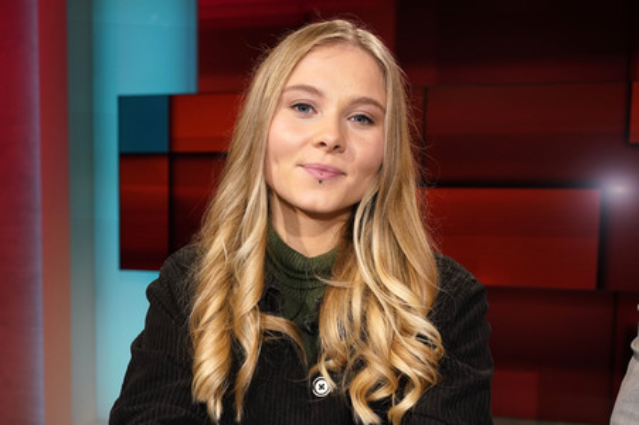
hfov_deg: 57.3
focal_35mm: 33
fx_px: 585
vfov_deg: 39.9
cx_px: 320
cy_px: 212
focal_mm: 33
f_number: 4.5
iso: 1600
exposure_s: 1/160
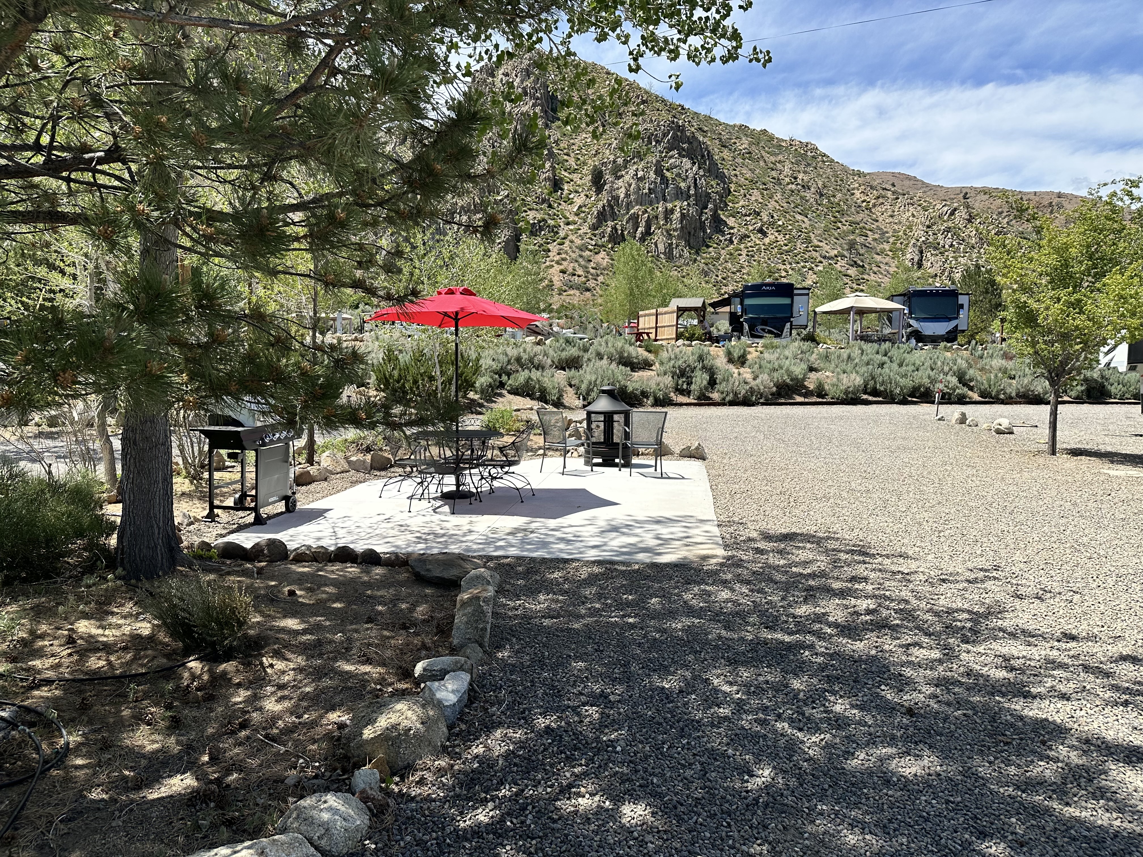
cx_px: 572
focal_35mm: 24
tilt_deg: -4.1
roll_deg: -0.9
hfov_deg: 71.6
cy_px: 428
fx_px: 792
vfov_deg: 56.8
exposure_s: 1/3597
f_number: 1.78
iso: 80
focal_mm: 6.86
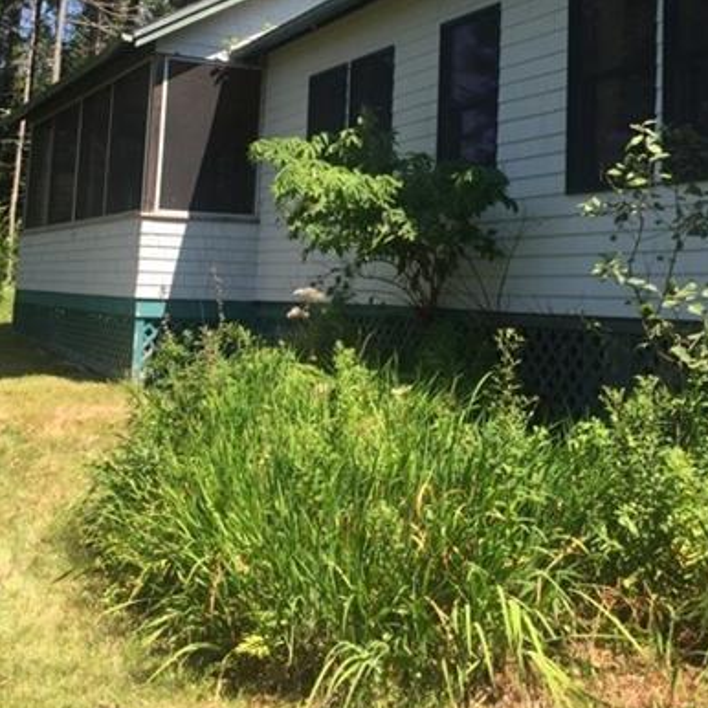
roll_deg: -3.4
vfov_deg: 32.2
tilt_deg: +9.4
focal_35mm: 51
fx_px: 1180
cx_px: 290
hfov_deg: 33.3
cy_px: 114
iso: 32
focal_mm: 4.15
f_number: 2.2
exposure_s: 1/746
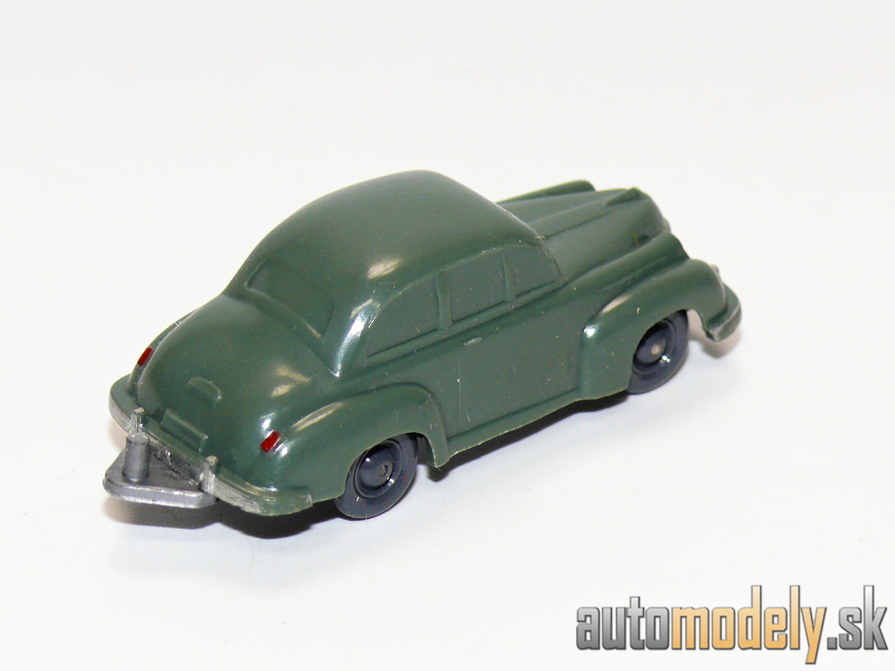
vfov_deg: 9.5
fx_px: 4059
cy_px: 336
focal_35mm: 157
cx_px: 448
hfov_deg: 12.6
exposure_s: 1/30
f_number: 4
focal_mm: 18.6
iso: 100
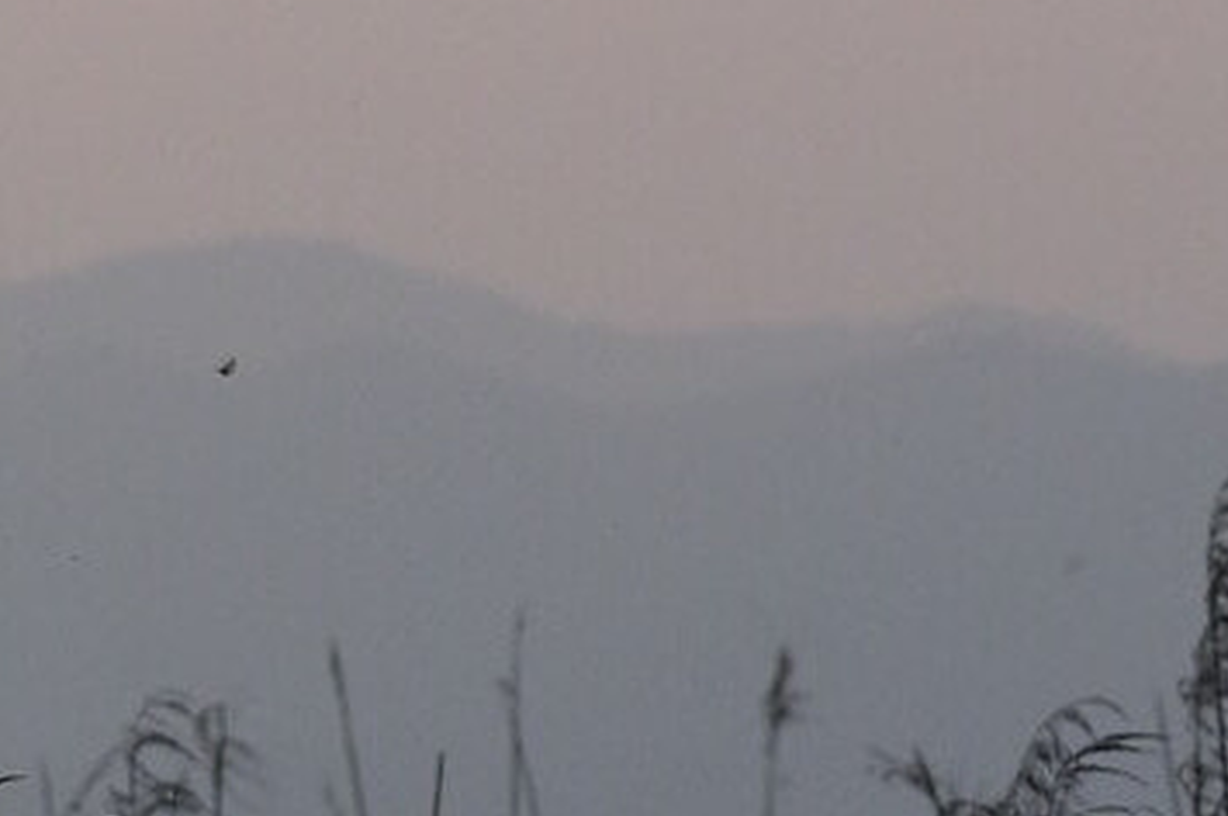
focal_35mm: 575
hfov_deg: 3.6
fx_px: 19604
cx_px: -1228
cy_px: 479
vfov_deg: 2.4
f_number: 8
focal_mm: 85
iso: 320
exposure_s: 1/320
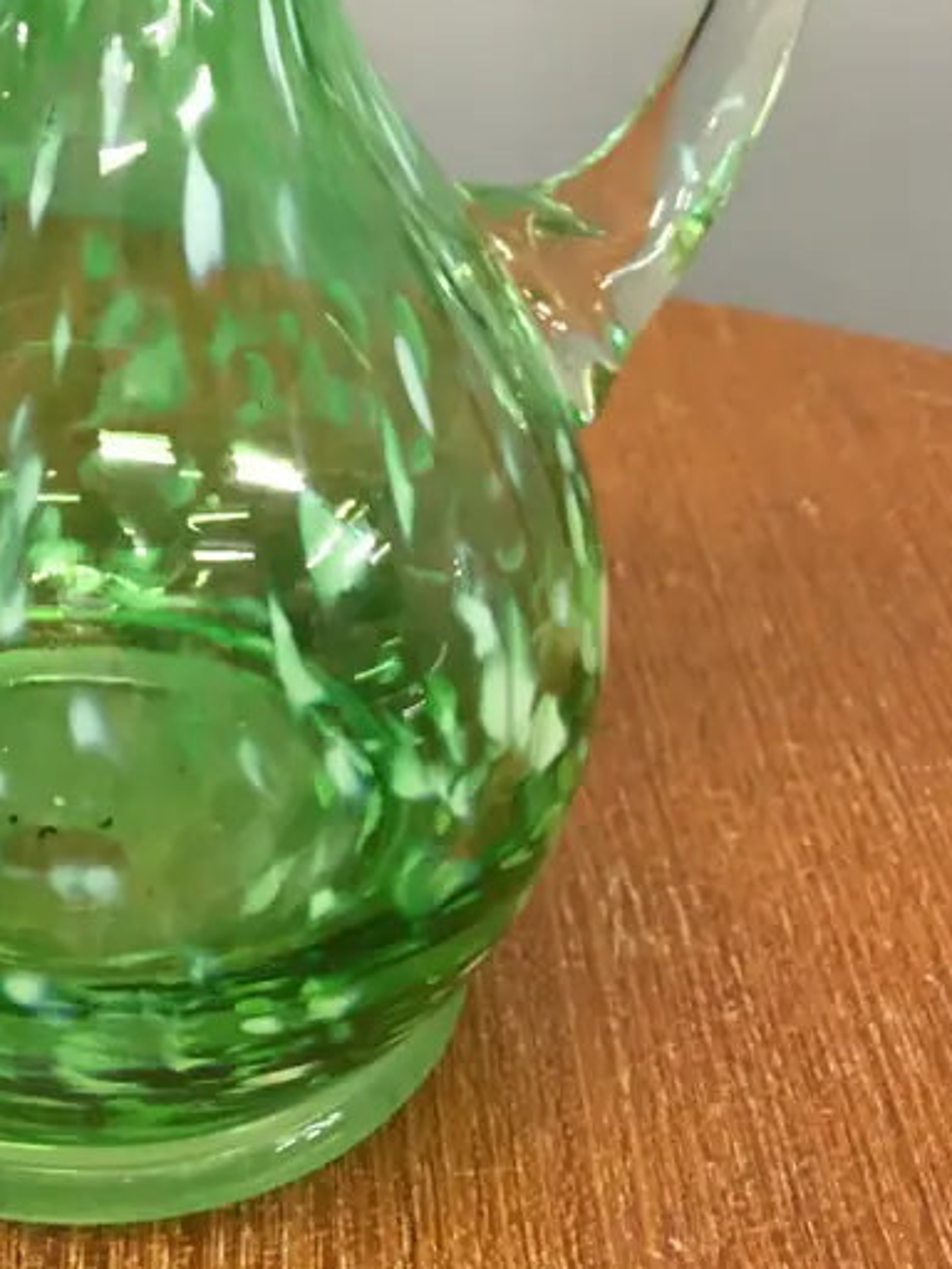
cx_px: 117
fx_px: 2127
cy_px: 52
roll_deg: -1.2
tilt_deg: -18.5
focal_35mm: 58
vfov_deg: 31.2
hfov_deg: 24.6
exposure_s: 1/17
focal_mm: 4.15
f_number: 2.2
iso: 80
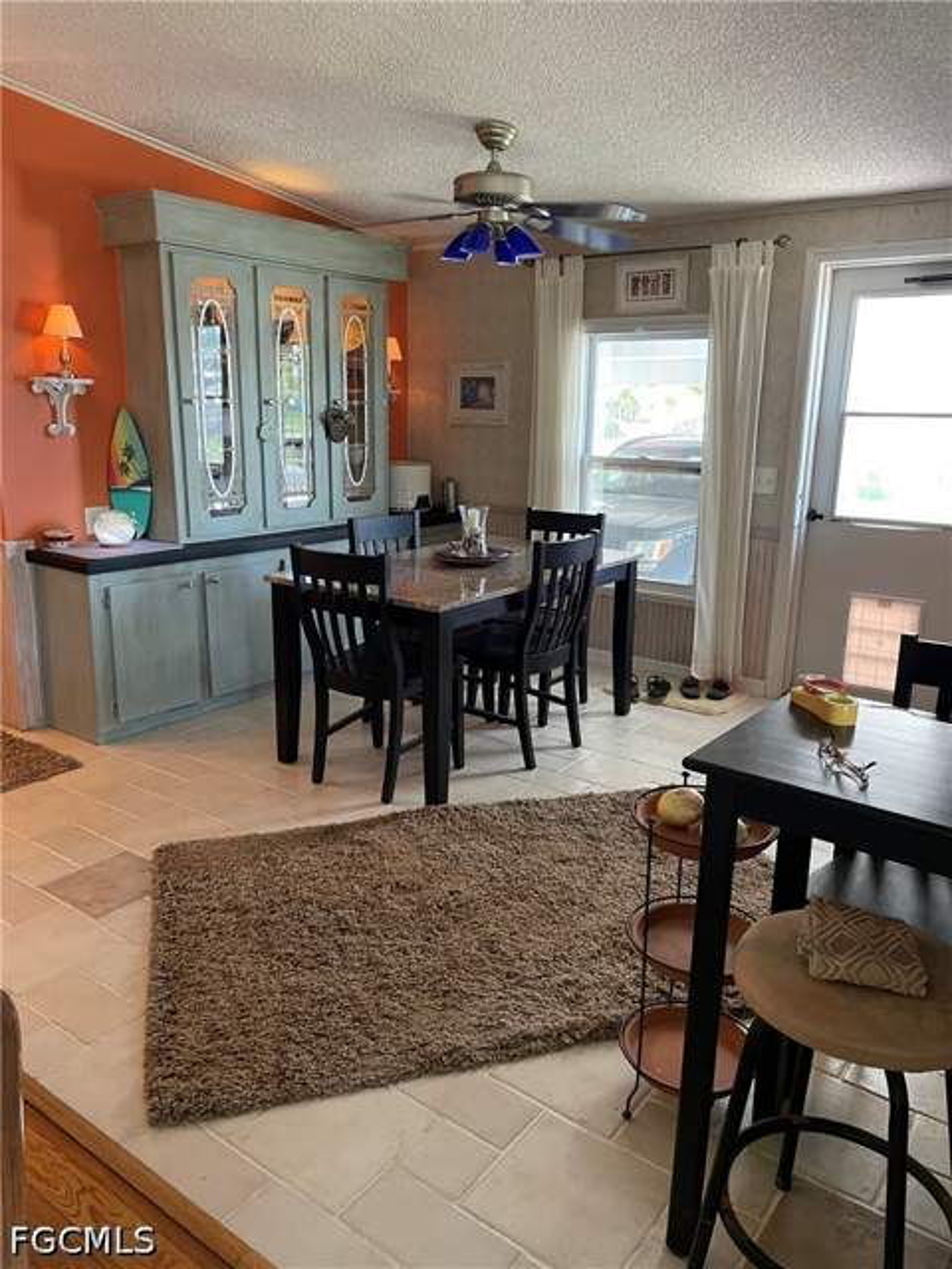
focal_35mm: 26
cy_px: 634
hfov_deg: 53.1
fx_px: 953
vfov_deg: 67.3
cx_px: 476
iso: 320
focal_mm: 4.2
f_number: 1.6
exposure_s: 1/60
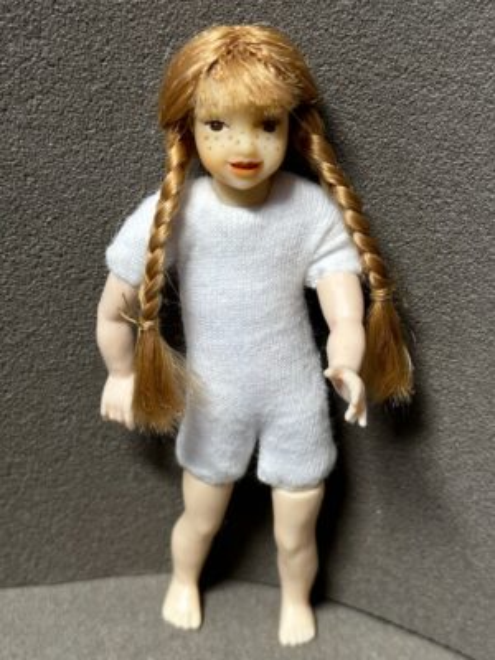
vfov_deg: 39.7
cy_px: 330
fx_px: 915
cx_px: 248
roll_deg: -3.9
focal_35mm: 48
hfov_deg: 30.3
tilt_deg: -34.0
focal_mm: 6.86
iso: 80
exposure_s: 1/121
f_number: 1.78
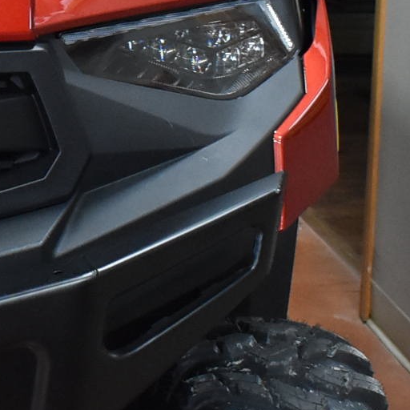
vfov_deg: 9.7
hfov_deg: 9.4
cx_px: -287
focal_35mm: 179
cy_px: 29
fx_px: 2399
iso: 2000
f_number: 3.8
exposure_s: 1/125
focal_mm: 24
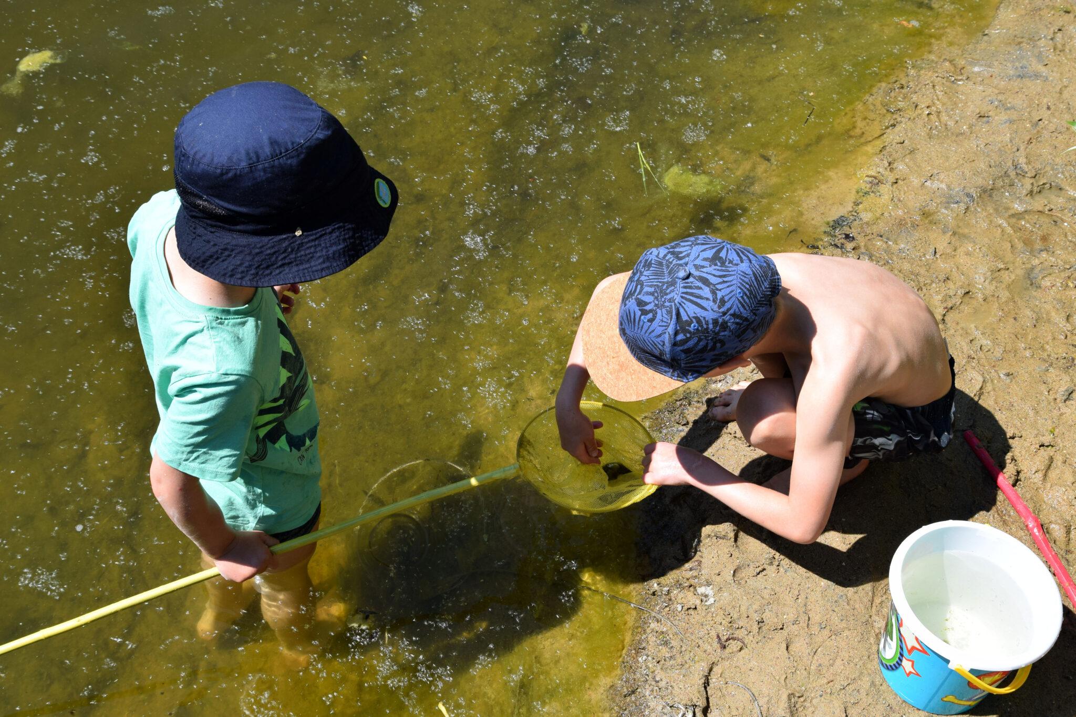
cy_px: 358
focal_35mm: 38
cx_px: 538
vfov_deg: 35.5
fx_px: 1121
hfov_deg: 51.3
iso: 200
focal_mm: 25
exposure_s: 1/400
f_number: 10
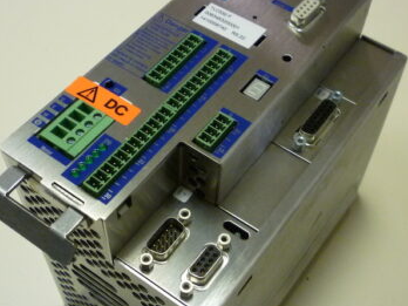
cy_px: 175
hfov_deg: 38.2
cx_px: 219
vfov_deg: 29.1
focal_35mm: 50
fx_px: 589
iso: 400
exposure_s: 1/30
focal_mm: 5.2
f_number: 3.3
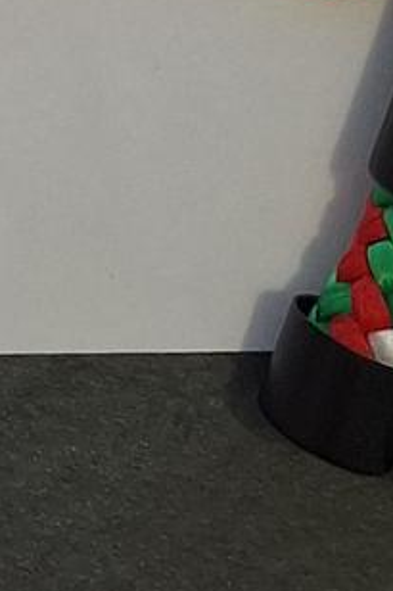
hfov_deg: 8.5
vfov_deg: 10.7
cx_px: -493
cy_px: -1038
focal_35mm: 149
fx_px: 2442
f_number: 1.8
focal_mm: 5.54
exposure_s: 1/50
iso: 50
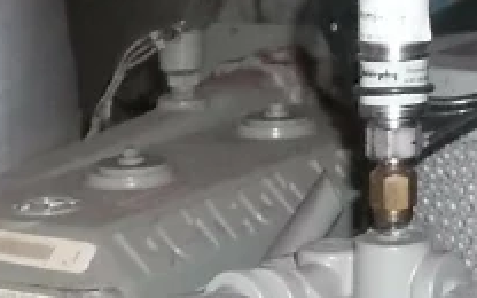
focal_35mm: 110
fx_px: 1430
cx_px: 204
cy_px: 603
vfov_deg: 10.8
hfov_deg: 18.9
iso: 320
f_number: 3.5
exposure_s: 1/30
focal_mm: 4.9
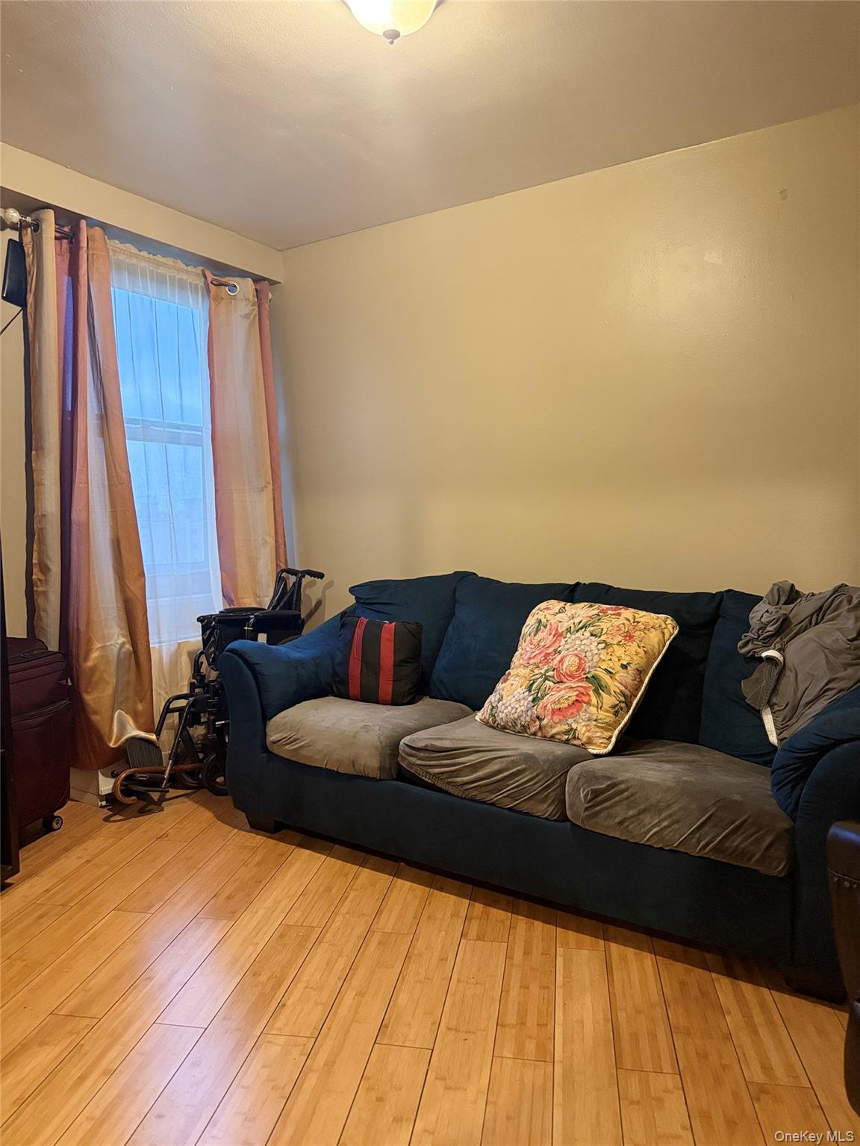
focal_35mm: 24
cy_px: 573
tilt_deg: -3.6
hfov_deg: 56.8
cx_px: 430
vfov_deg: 71.6
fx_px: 795
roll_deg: +0.0
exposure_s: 1/60
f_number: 1.78
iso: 800
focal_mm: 6.76
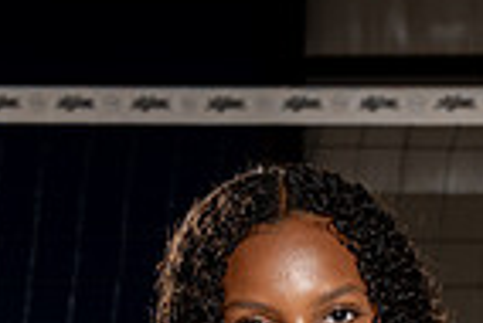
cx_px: 299
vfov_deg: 6.0
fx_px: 2981
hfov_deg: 9.3
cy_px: 741
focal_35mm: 222
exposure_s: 1/250
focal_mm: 70
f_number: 8
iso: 100
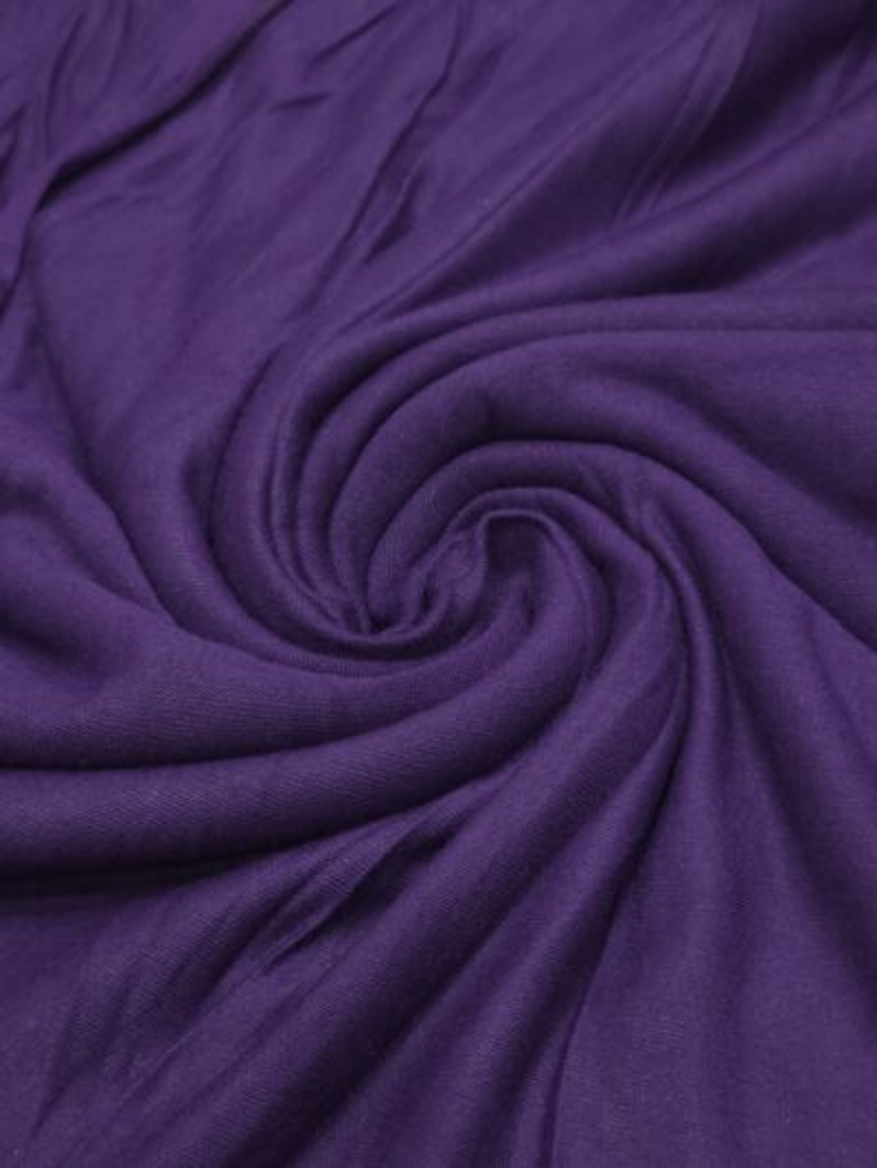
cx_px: 438
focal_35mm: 69
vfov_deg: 28.2
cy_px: 584
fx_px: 2330
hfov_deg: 21.3
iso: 250
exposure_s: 1/33
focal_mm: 7.9
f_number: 2.4
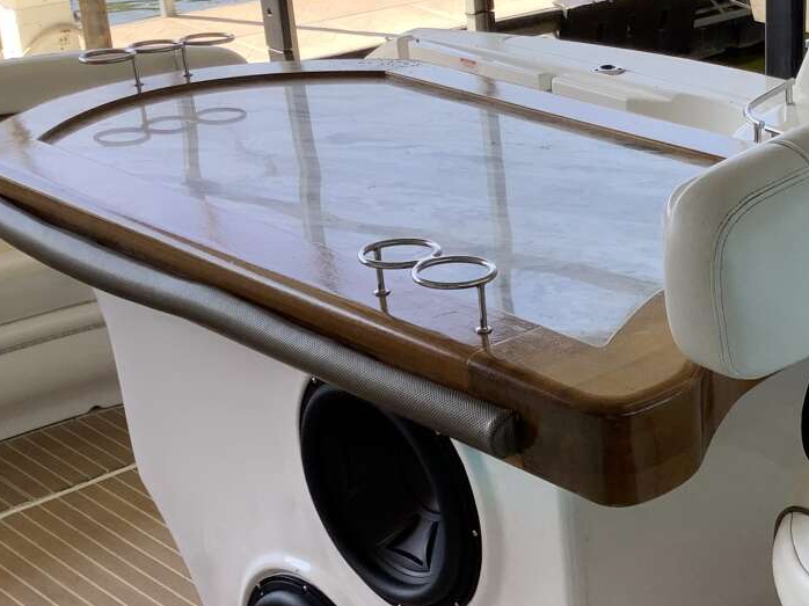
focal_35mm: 64
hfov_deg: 28.3
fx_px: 1495
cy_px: 395
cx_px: 821
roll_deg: -1.6
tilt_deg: -27.3
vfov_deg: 22.8
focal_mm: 3.3
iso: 25
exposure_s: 1/165
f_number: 2.4
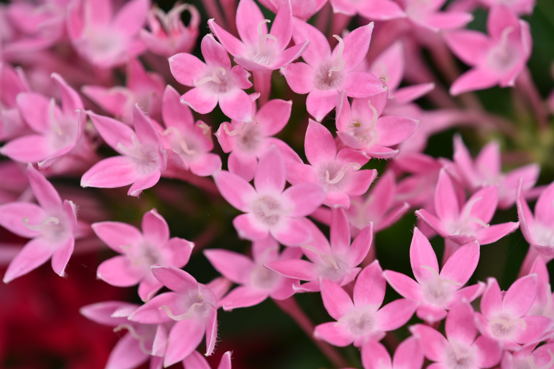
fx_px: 1962
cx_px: 277
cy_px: 184
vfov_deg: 10.8
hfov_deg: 16.1
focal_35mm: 128
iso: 100
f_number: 5.6
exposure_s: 1/800
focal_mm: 85
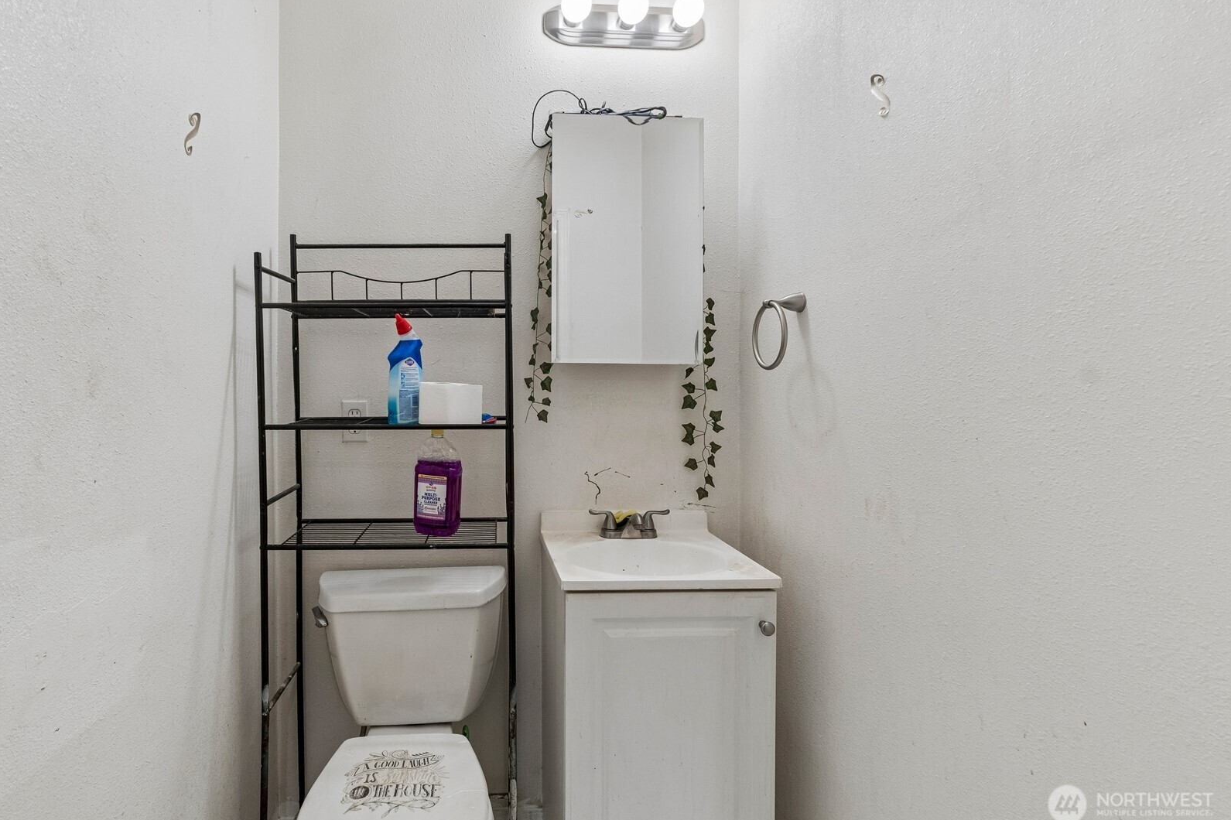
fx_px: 547
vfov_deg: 73.7
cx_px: 580
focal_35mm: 16
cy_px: 396
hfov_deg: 96.6
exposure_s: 1/3.33
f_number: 9
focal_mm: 10
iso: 250
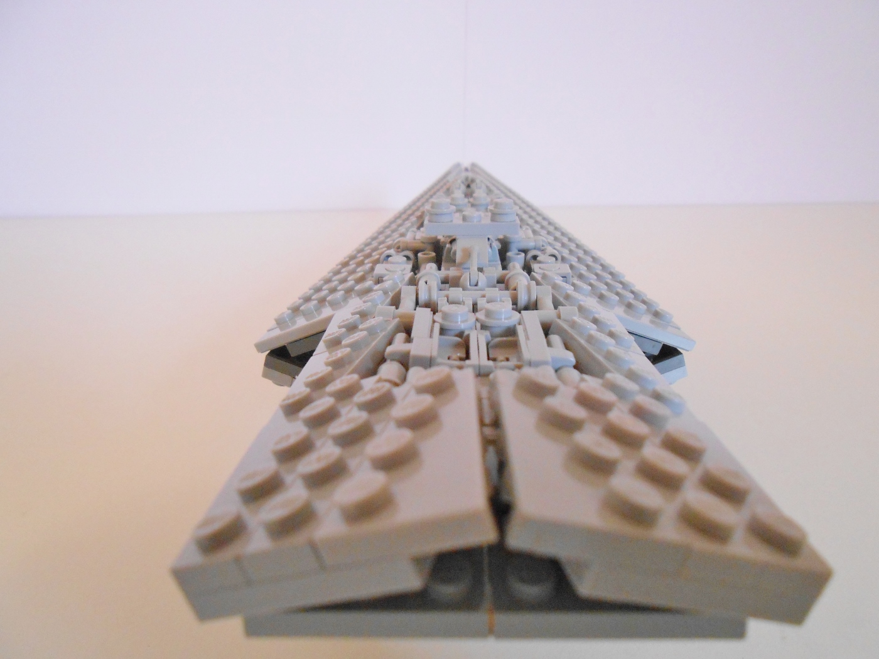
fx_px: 660
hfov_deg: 67.3
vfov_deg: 53.1
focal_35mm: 26
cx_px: 440
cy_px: 330
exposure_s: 1/30
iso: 400
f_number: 3.5
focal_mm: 4.6
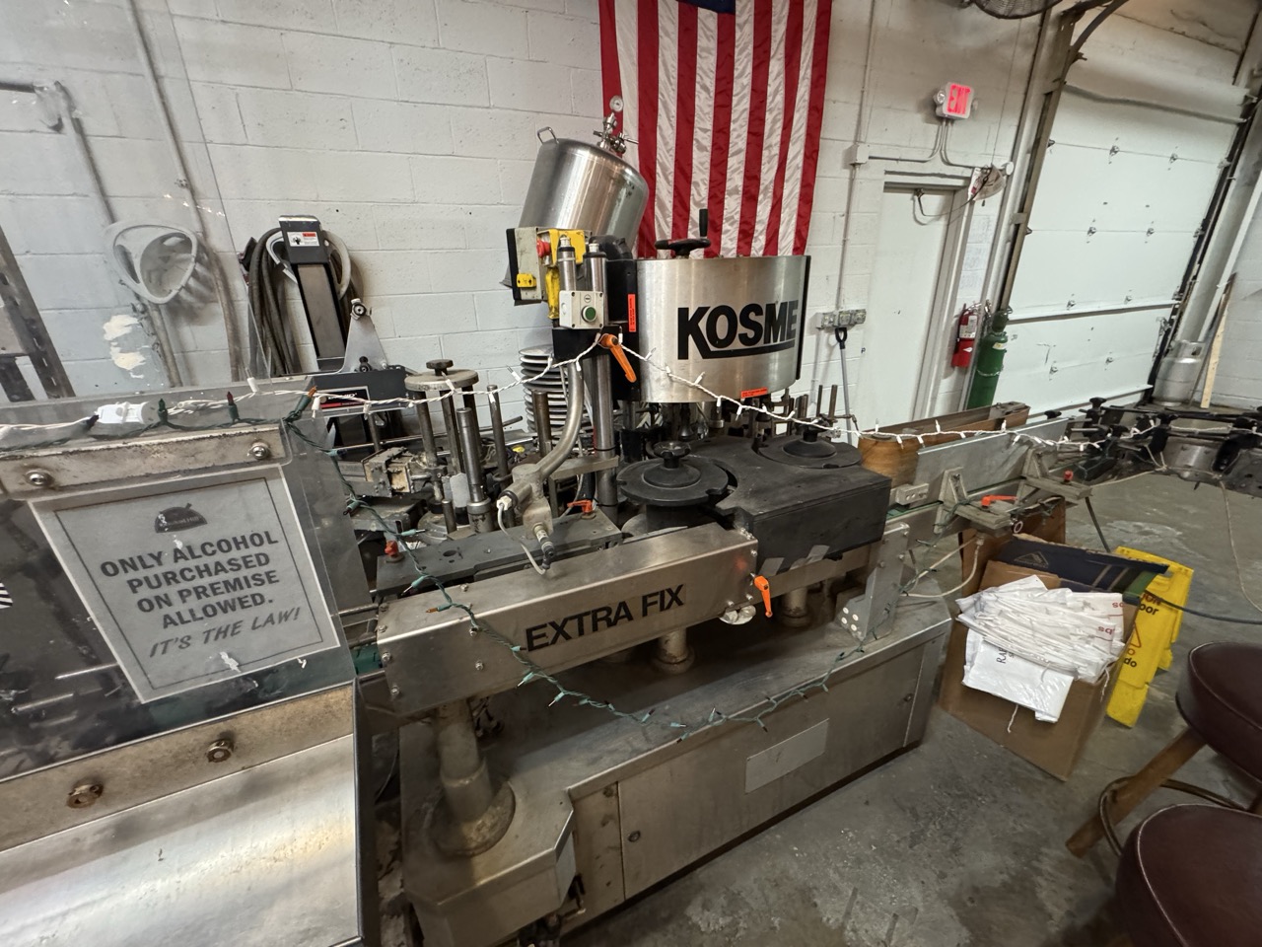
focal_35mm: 14
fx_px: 510
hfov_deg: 102.1
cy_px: 474
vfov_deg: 85.7
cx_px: 631
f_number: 2.2
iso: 1000
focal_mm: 2.22
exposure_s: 1/40
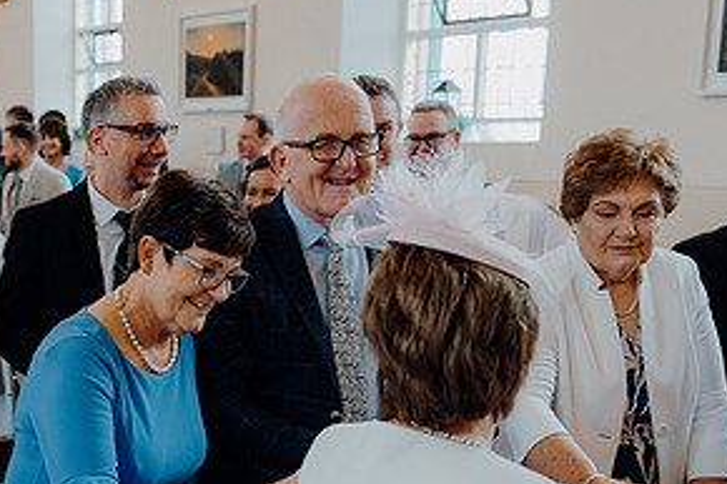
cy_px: 453
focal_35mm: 66
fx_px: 1332
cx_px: 65
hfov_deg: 29.2
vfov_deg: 20.1
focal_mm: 33
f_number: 2.8
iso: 500
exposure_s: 1/200
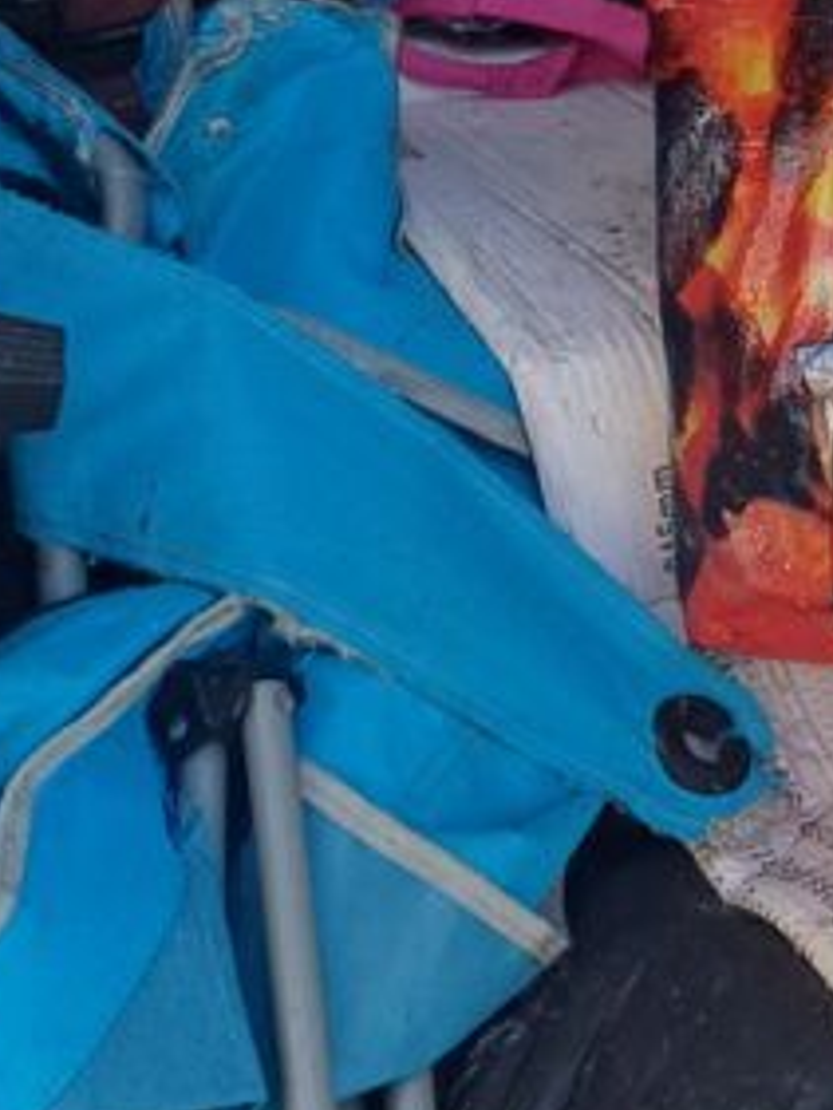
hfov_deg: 15.0
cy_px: 154
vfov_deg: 21.2
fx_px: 2918
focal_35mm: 91
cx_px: 1263
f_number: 1.8
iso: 50
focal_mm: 4.65
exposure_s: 1/151
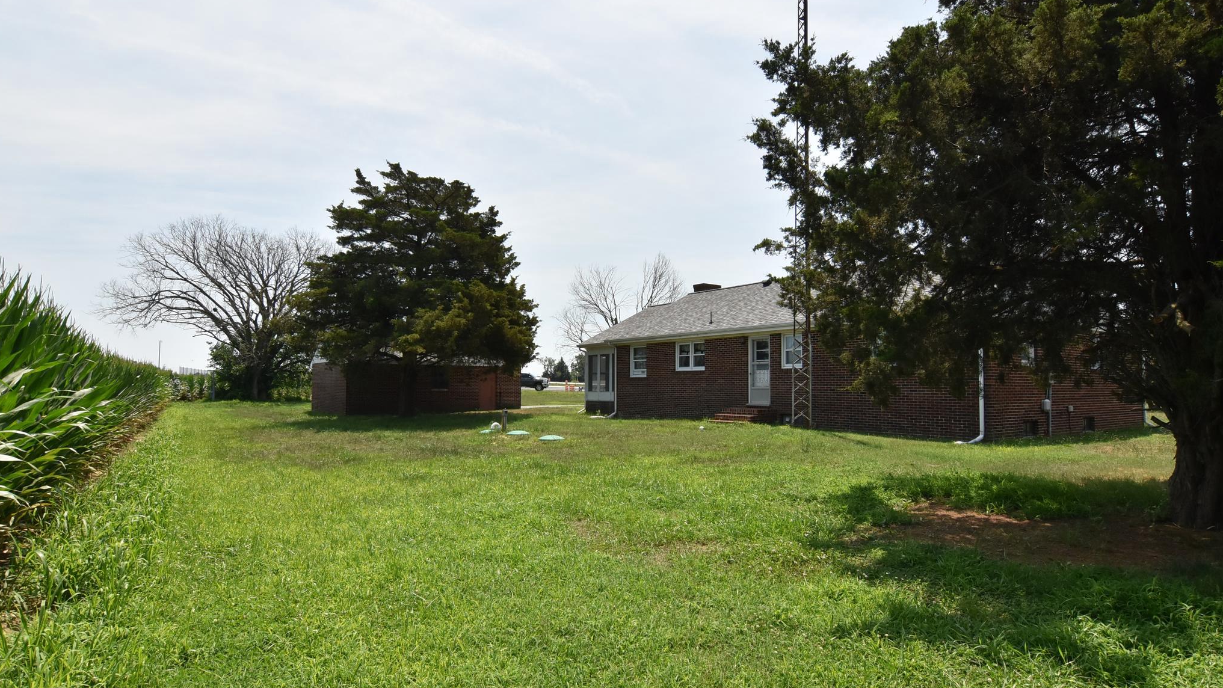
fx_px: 616
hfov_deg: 89.6
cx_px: 608
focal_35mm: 19
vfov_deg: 58.3
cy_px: 355
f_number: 14
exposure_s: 1/800
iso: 800
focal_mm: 12
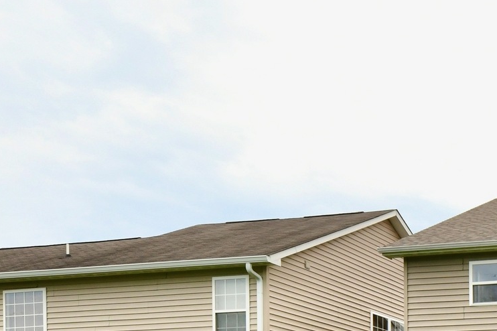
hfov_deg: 27.8
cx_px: 666
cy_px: 481
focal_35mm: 58
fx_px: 800
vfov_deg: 20.4
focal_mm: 14
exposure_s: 1/500
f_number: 11
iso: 640
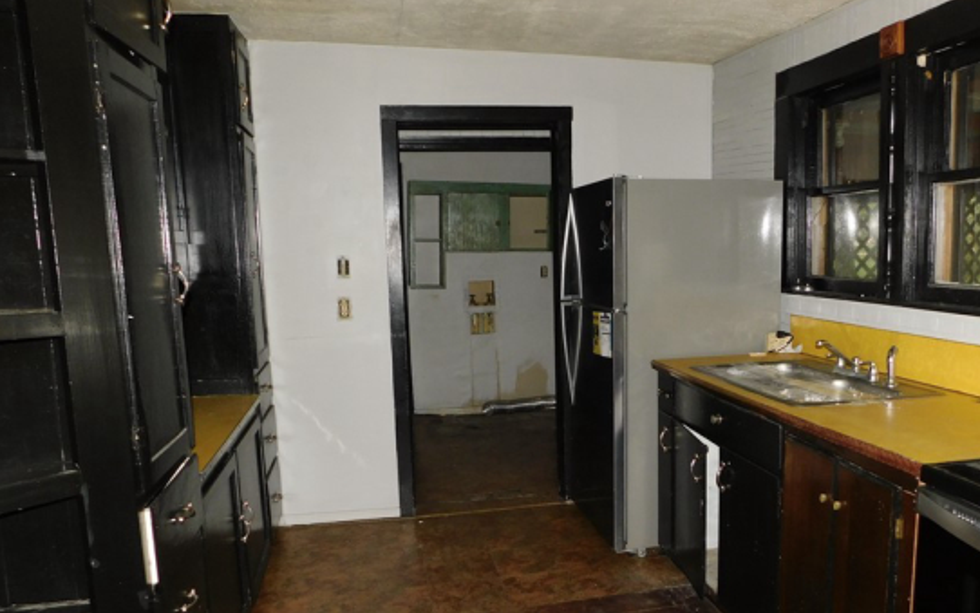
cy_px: 369
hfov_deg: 62.6
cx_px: 560
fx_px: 801
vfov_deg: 41.7
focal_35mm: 30
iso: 220
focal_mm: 4
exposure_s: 1/30
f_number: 3
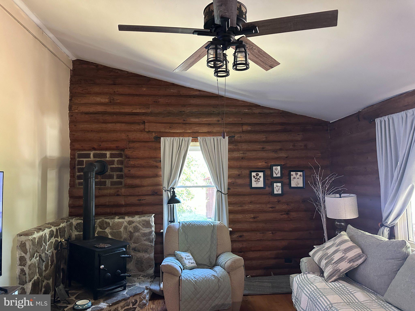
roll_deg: +0.5
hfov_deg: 71.6
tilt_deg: +5.6
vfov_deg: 56.8
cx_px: 208
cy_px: 156
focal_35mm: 24
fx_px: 288
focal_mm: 6.86
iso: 800
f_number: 1.78
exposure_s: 1/40
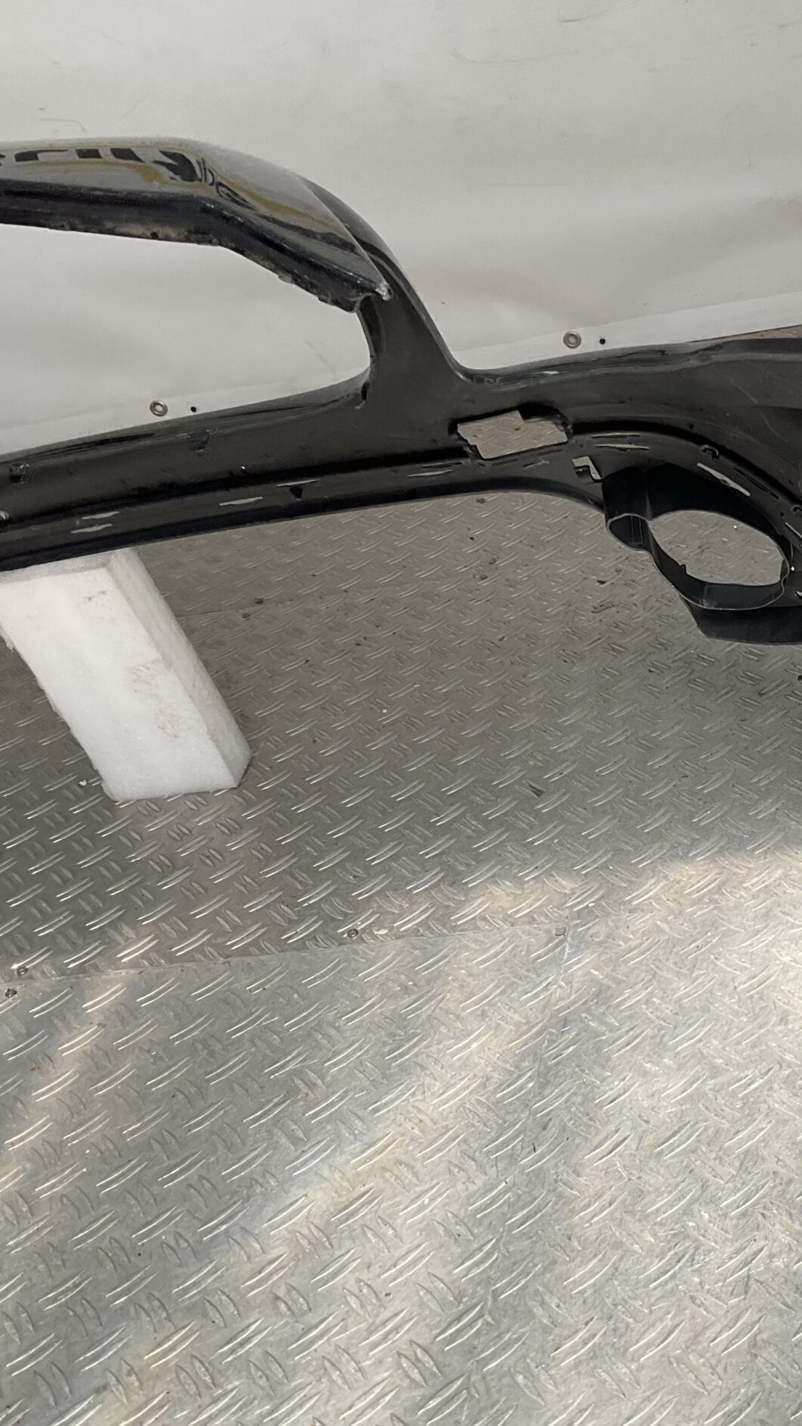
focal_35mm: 43
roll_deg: +15.4
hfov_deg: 26.9
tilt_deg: -28.7
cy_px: 700
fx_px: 1626
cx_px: 691
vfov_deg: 47.4
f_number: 1.8
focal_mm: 3
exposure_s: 1/709
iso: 16
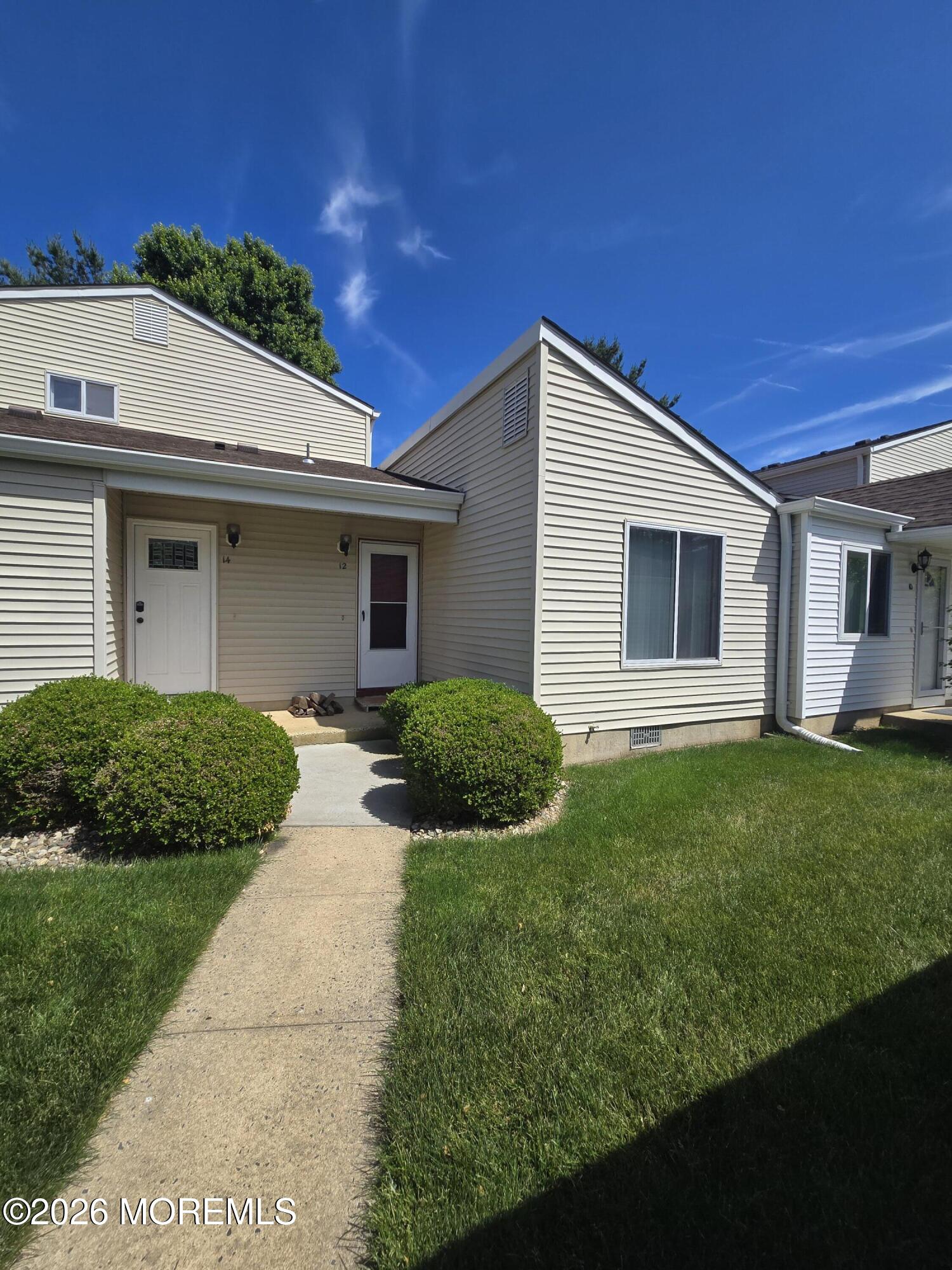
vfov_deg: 106.2
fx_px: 477
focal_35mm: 13
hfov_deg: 89.9
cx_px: 476
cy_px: 635
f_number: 2.2
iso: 50
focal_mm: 2.2
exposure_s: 1/2686
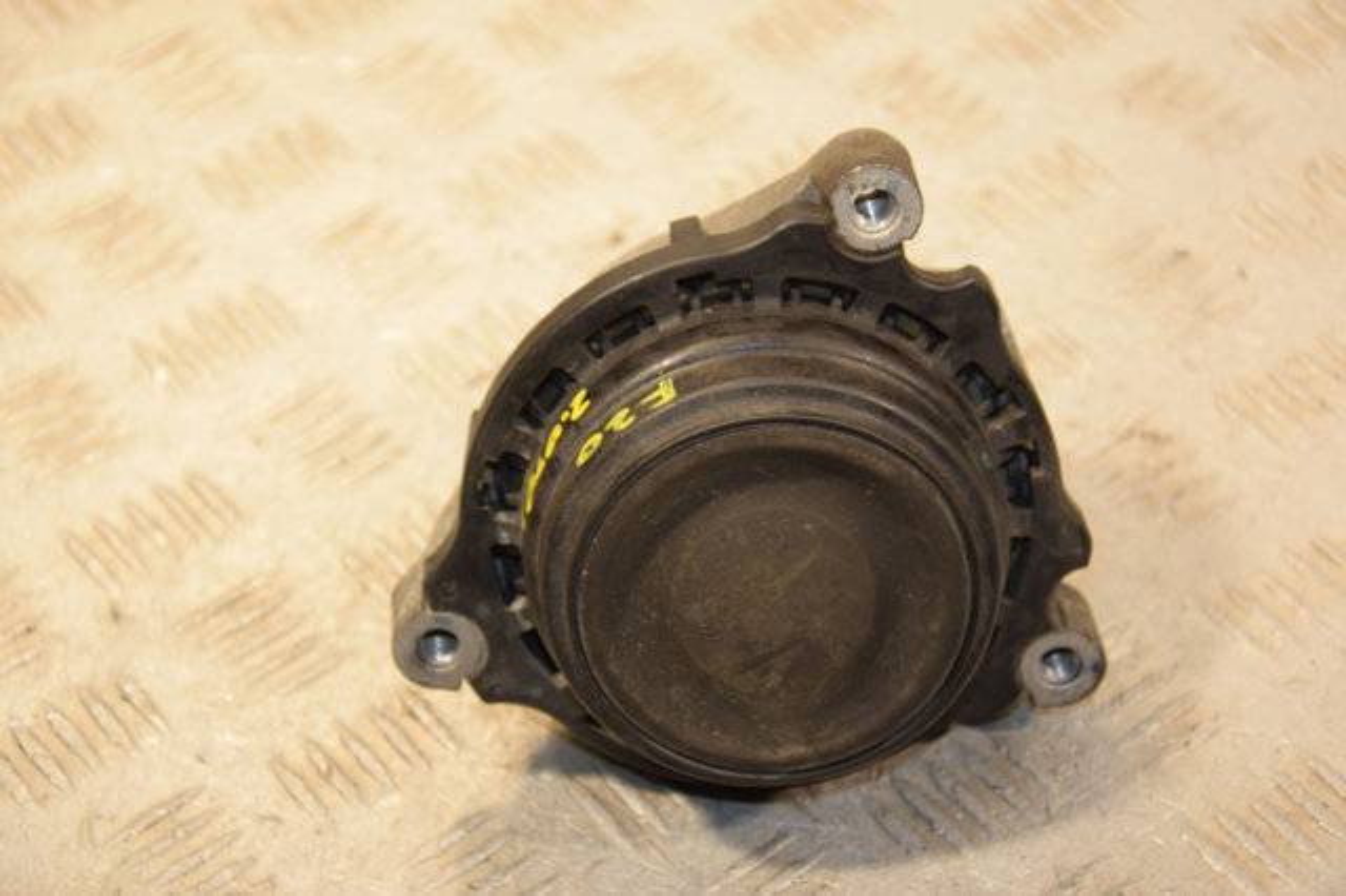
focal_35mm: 99
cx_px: 673
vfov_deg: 13.8
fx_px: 3699
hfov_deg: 20.6
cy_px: 448
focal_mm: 66
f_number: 5.3
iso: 800
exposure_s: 1/160
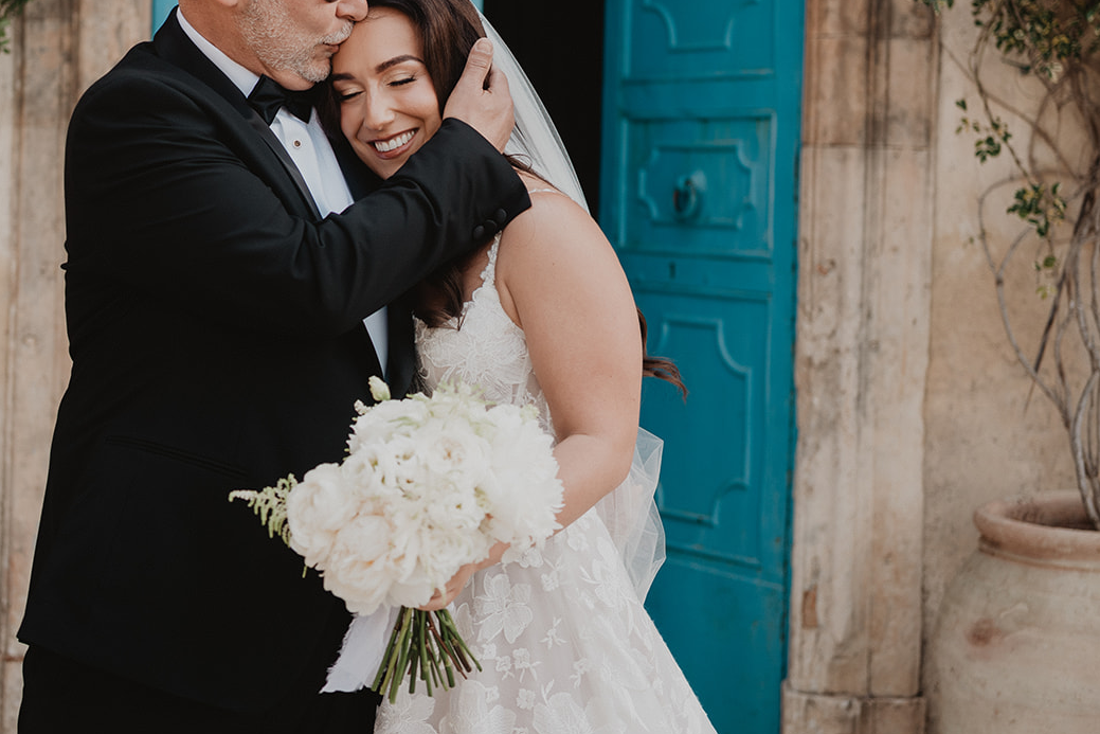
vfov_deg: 17.6
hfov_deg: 26.2
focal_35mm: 77
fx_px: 2353
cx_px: 383
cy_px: 195
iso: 200
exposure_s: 1/640
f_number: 2.5
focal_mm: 50
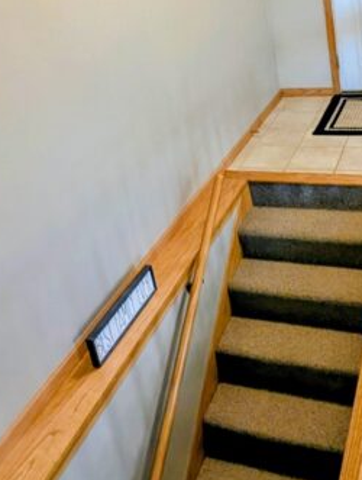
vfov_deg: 55.0
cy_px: 65
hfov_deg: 47.3
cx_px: 253
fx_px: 403
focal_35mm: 29
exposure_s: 1/29.6
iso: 78
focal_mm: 2.23
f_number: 1.95
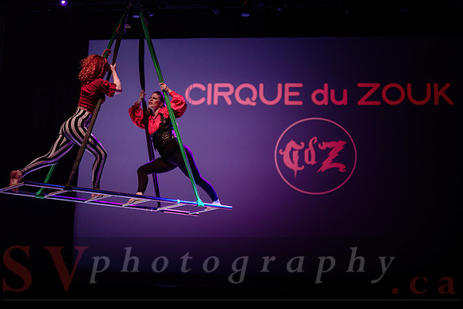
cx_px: 232
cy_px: 154
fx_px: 645
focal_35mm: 50
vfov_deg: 26.9
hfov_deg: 39.5
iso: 800
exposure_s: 1/320
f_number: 1.2
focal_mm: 50
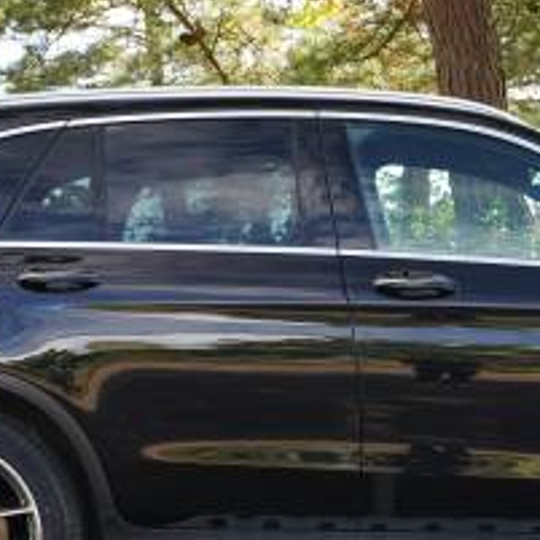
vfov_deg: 15.8
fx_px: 1939
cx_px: 433
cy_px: 298
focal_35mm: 110
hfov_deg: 15.7
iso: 100
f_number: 4
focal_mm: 40.7
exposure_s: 1/60
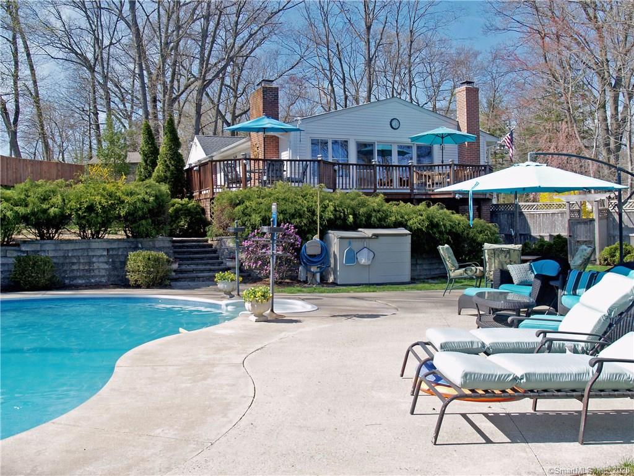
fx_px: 659
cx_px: 317
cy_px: 238
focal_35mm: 36
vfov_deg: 39.7
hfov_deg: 51.4
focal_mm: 18
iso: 100
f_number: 7.1
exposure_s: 1/160
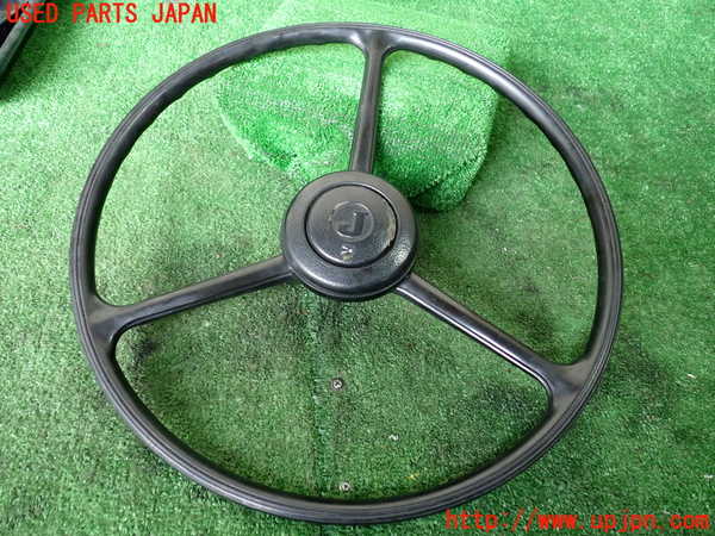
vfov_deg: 46.8
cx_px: 358
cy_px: 268
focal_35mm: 30
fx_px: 620
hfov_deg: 60.0
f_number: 2.3
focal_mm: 5.4
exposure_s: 1/30
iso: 400
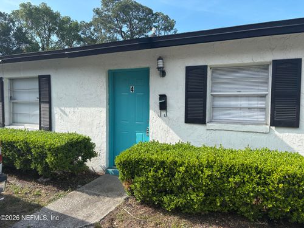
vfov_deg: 53.1
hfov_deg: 67.3
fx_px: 228
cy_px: 114
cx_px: 152
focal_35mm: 26
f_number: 1.6
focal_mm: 5.96
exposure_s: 1/1695
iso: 50
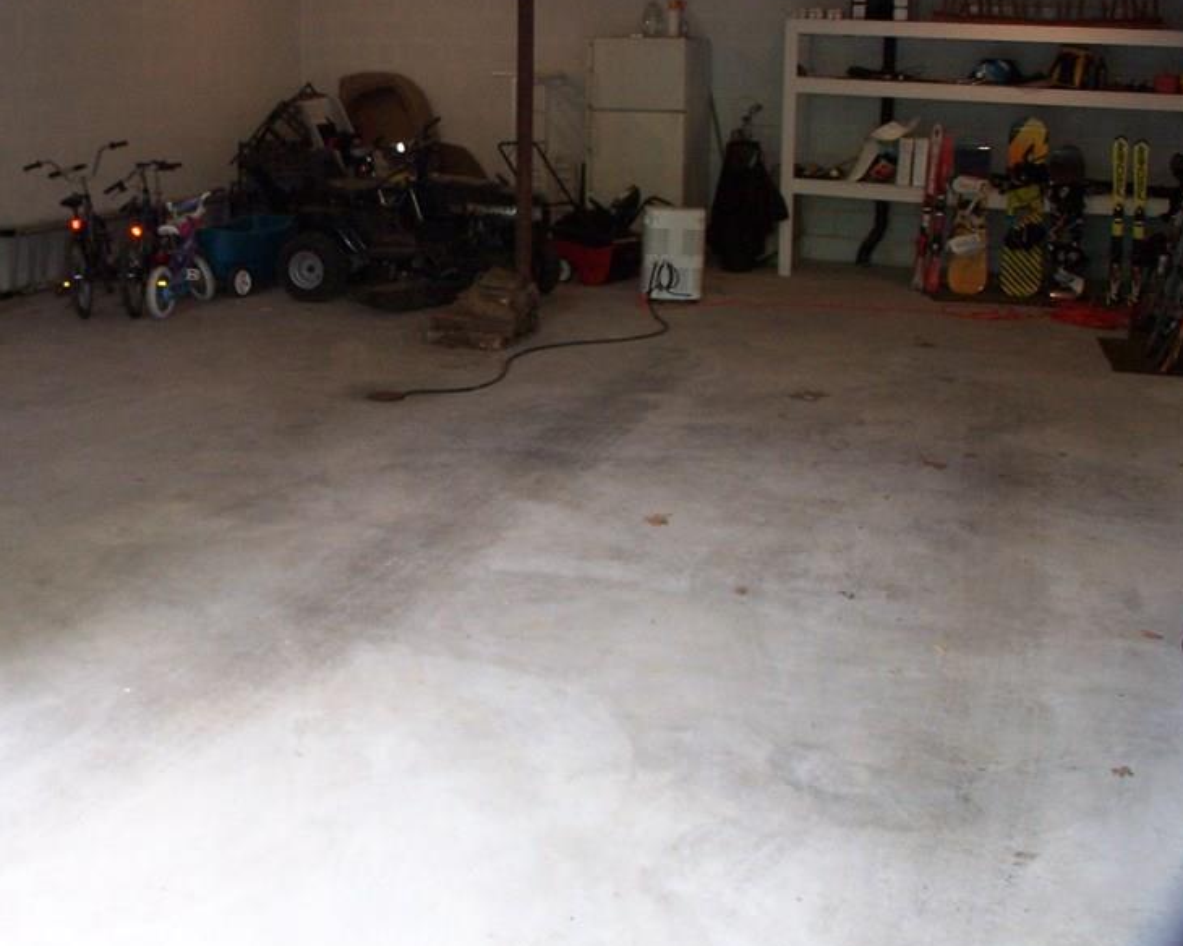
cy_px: 345
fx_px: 1821
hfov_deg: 35.6
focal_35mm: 52
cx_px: 376
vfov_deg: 29.0
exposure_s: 1/60
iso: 140
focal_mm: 6.3
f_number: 2.8
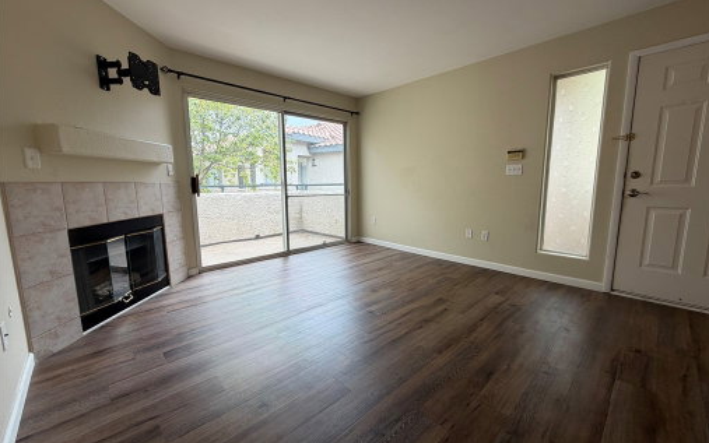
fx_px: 290
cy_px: 222
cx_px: 355
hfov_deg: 101.5
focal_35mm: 15
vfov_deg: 74.8
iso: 50
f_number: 2.2
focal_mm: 2.22
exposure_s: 1/121
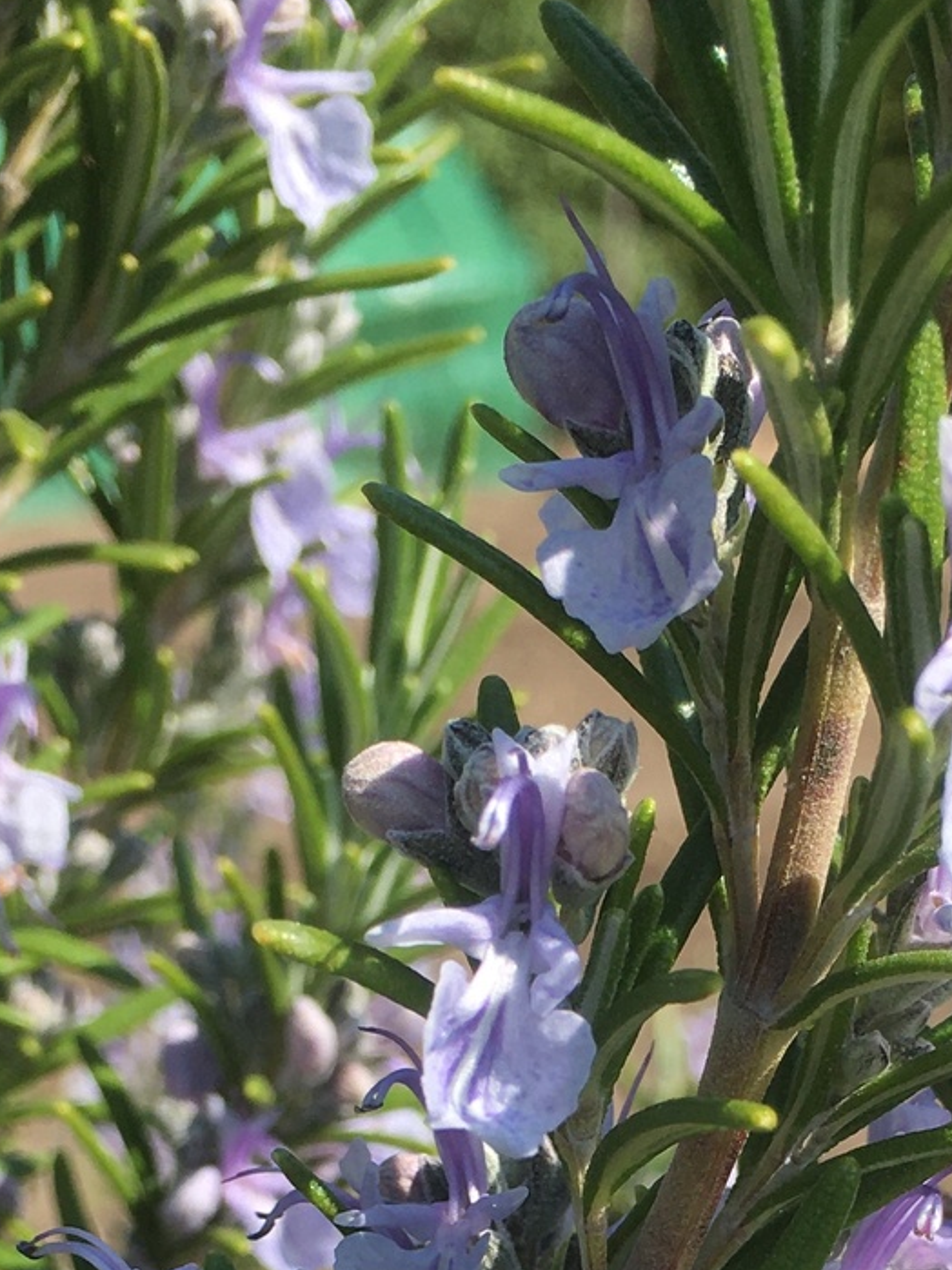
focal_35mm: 83
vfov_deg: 22.2
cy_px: 1417
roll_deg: -0.2
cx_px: 607
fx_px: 3044
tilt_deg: -22.1
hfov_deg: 17.7
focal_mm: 4.15
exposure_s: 1/894
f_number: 2.2
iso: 25
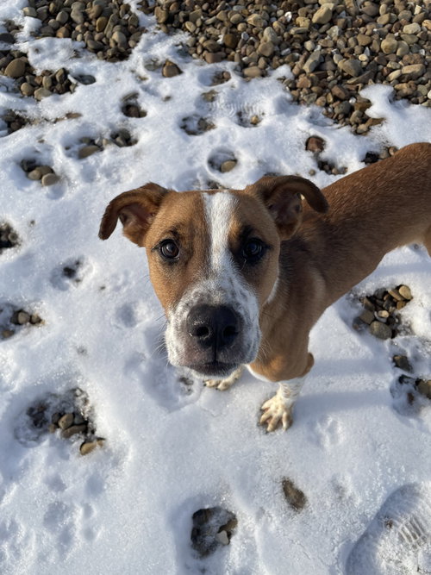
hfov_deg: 53.0
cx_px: 216
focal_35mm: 26
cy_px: 288
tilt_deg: -57.6
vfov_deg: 67.3
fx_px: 432
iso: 32
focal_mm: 4.2
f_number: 1.6
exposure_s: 1/2353
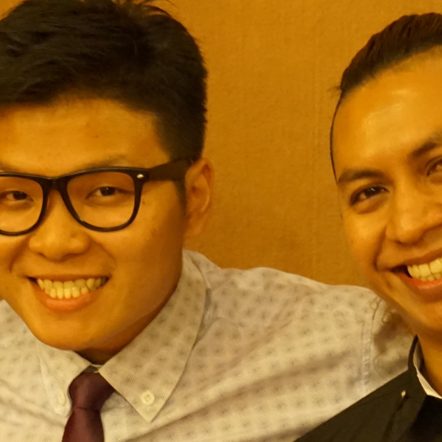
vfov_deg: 9.6
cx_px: 189
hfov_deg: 9.7
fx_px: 2600
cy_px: 459
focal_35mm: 180
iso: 3200
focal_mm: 42
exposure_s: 1/15
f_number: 5.6
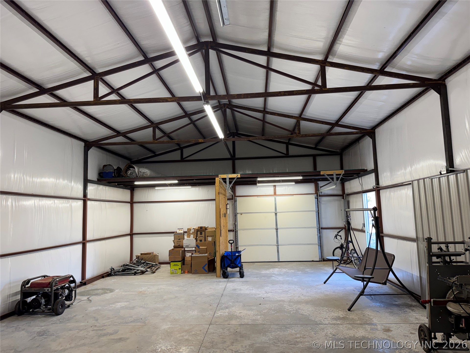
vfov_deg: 56.8
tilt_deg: +5.7
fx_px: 326
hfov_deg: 71.6
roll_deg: +1.2
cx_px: 235
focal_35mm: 24
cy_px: 176
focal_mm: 6.76
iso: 125
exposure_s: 1/120
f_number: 1.78
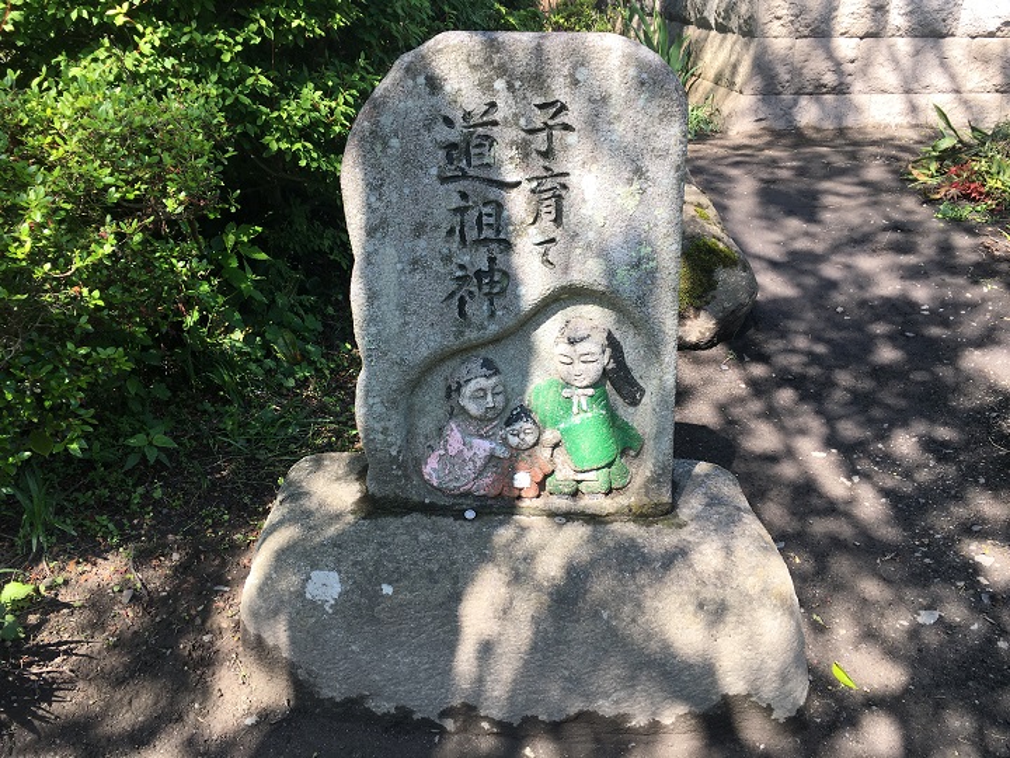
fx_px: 846
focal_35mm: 29
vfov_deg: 48.2
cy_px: 379
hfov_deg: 61.7
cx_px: 505
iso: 25
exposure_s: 1/259
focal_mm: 4.15
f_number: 2.2
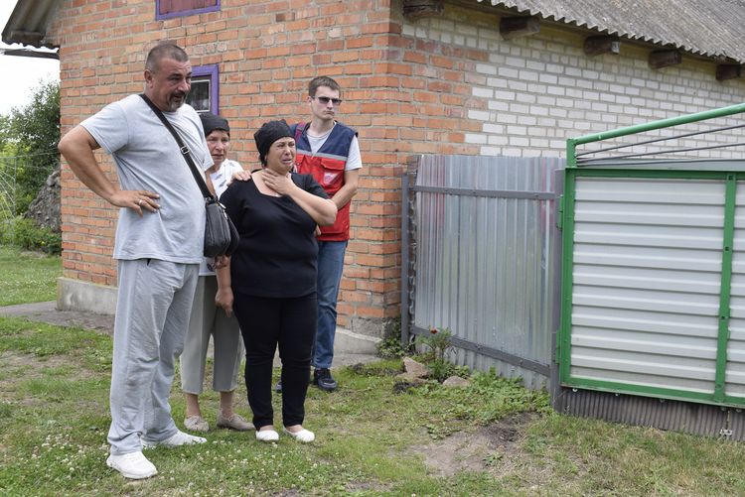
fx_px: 932
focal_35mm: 45
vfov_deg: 29.9
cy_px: 248
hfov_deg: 43.6
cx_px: 372
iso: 280
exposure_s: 1/250
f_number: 8
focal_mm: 30
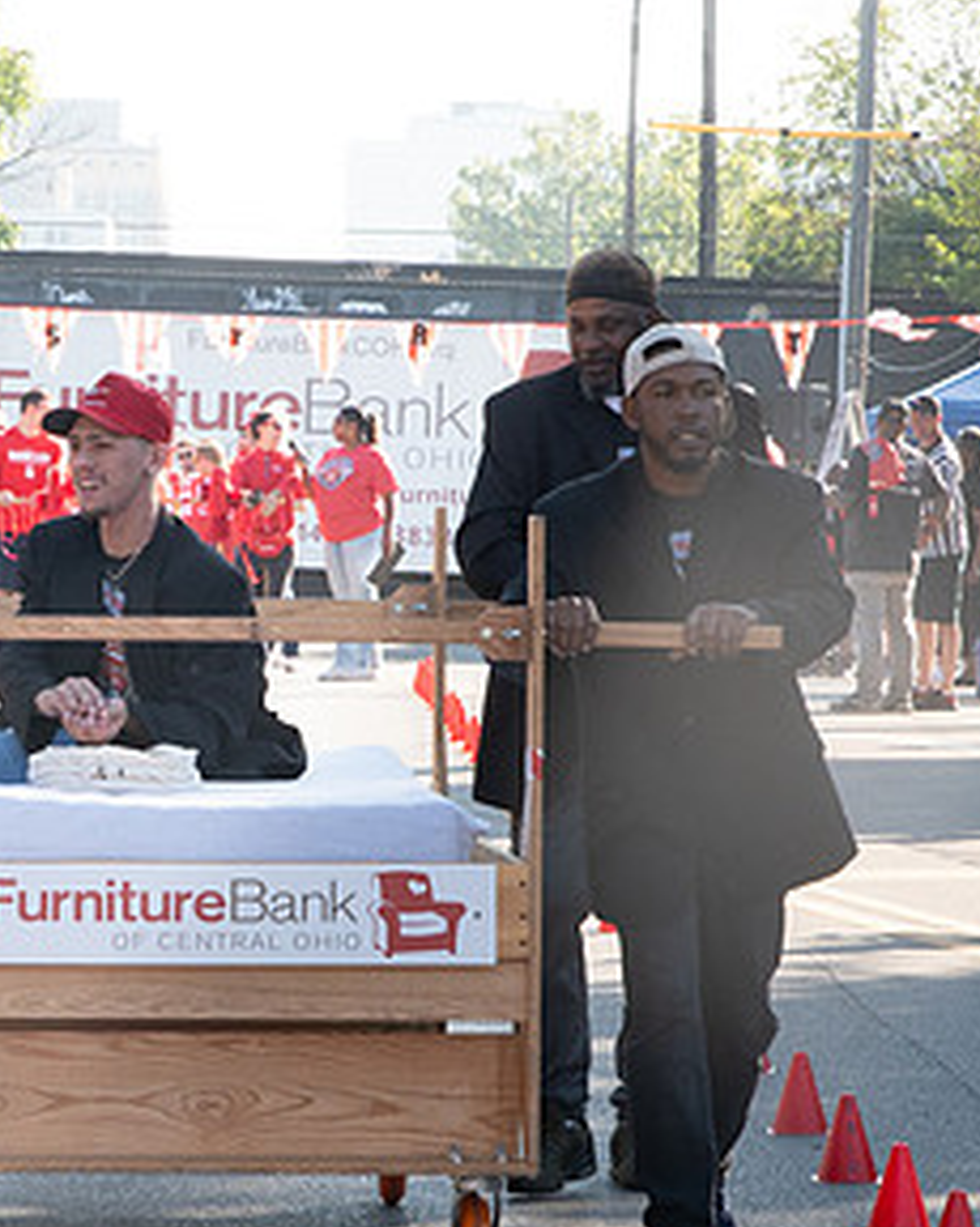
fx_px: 8384
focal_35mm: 231
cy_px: 755
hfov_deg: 6.7
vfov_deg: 8.4
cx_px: 185
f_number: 11
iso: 500
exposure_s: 1/200
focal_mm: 70
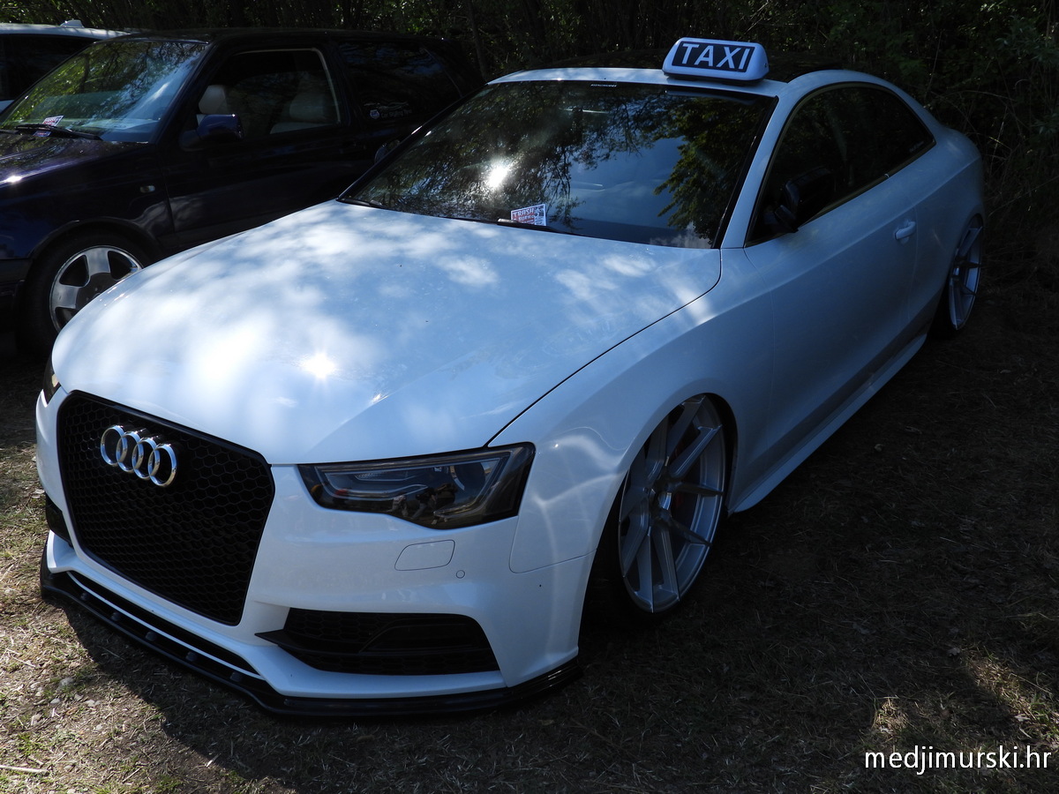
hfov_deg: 56.8
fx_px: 979
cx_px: 530
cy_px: 397
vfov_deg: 44.2
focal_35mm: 32
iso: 100
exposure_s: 1/1250
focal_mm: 5.8
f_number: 3.2
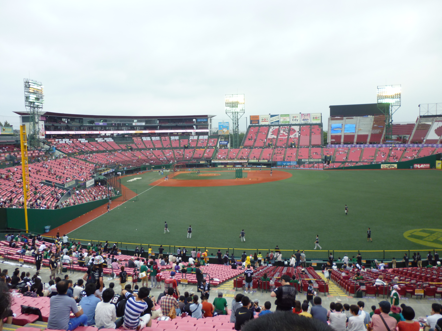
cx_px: 221
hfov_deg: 63.4
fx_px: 358
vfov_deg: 49.7
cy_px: 166
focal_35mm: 28
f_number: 3.1
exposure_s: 1/125
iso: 100
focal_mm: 5
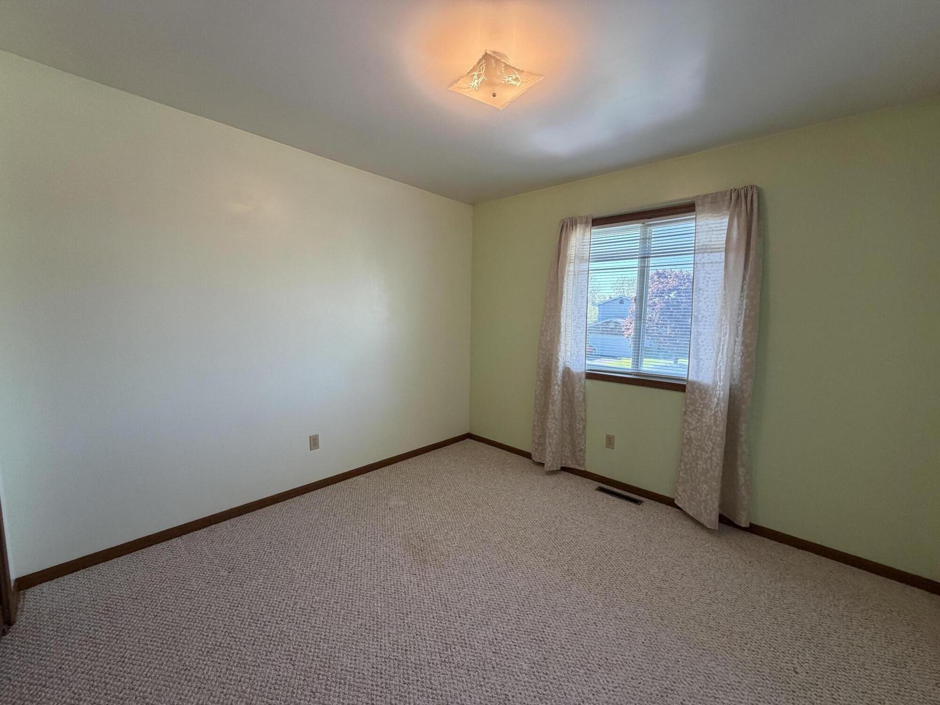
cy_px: 352
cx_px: 470
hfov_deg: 102.1
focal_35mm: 14
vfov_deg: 85.7
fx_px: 380
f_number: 2.2
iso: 200
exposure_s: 1/120
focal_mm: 2.22
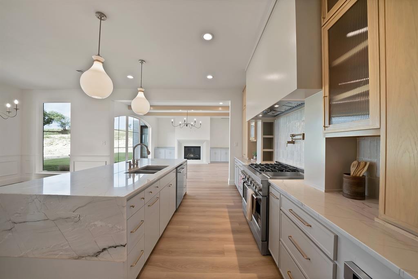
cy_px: 140
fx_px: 139
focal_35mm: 12
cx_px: 209
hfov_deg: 112.6
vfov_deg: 90.1
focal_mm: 12
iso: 640
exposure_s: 1/20
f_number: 9
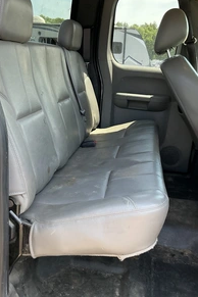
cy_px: 149
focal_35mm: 40
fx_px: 330
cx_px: 89
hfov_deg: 33.4
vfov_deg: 48.5
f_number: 1.8
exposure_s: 1/122
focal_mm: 3
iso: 32
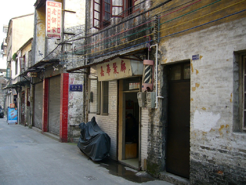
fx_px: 249
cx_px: 123
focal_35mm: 35
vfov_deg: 40.7
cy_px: 92
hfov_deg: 52.6
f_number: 2.8
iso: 80
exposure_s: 1/125
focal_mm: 5.8
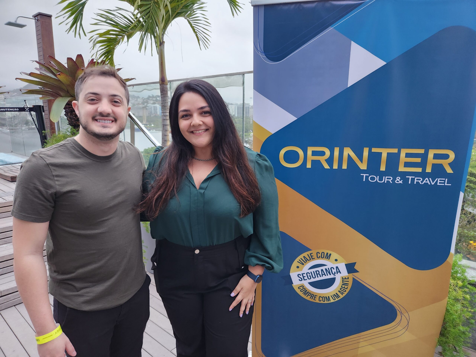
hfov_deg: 73.9
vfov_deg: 58.9
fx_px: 316
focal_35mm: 23
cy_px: 178
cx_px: 238
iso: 500
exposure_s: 1/120
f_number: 1.8
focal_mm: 5.4
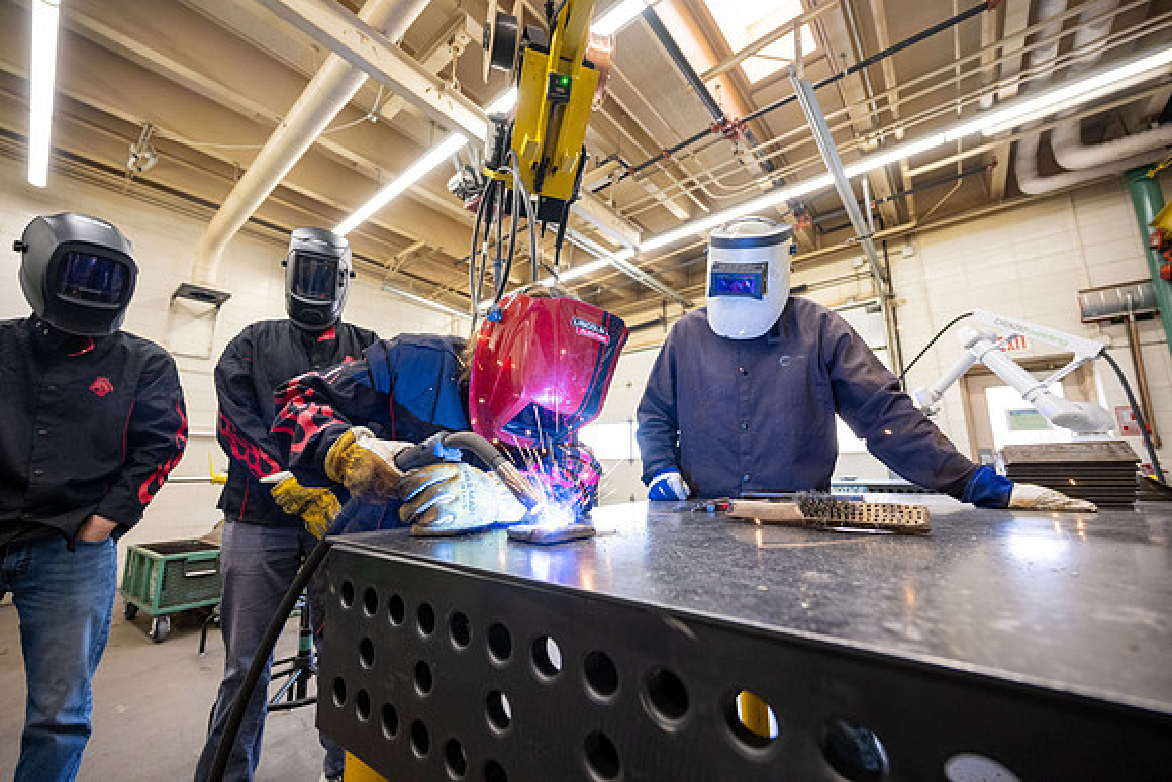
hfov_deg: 104.2
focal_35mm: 14
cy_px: 391
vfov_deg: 81.2
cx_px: 586
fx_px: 456
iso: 1600
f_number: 4
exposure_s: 1/200
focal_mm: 14
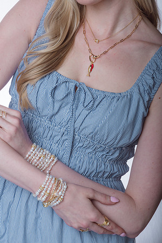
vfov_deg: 19.5
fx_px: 709
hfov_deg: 13.0
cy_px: 122
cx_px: 81
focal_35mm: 105
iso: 400
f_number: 36
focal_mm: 105
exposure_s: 1/250
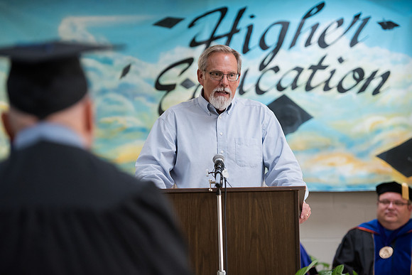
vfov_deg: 11.0
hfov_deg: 16.4
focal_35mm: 125
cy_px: 138
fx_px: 1431
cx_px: 206
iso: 2500
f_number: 3.2
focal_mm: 125
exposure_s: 1/200
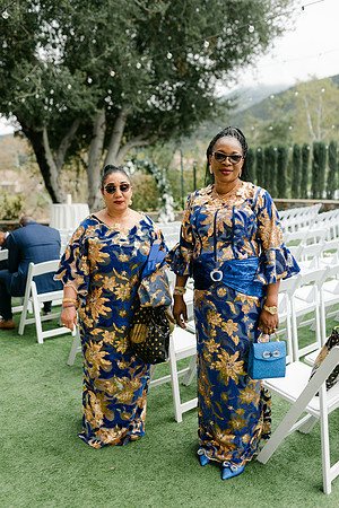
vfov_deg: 54.4
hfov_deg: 37.9
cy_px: 254
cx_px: 170
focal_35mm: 35
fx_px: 494
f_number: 2
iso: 100
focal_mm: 35
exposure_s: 1/800
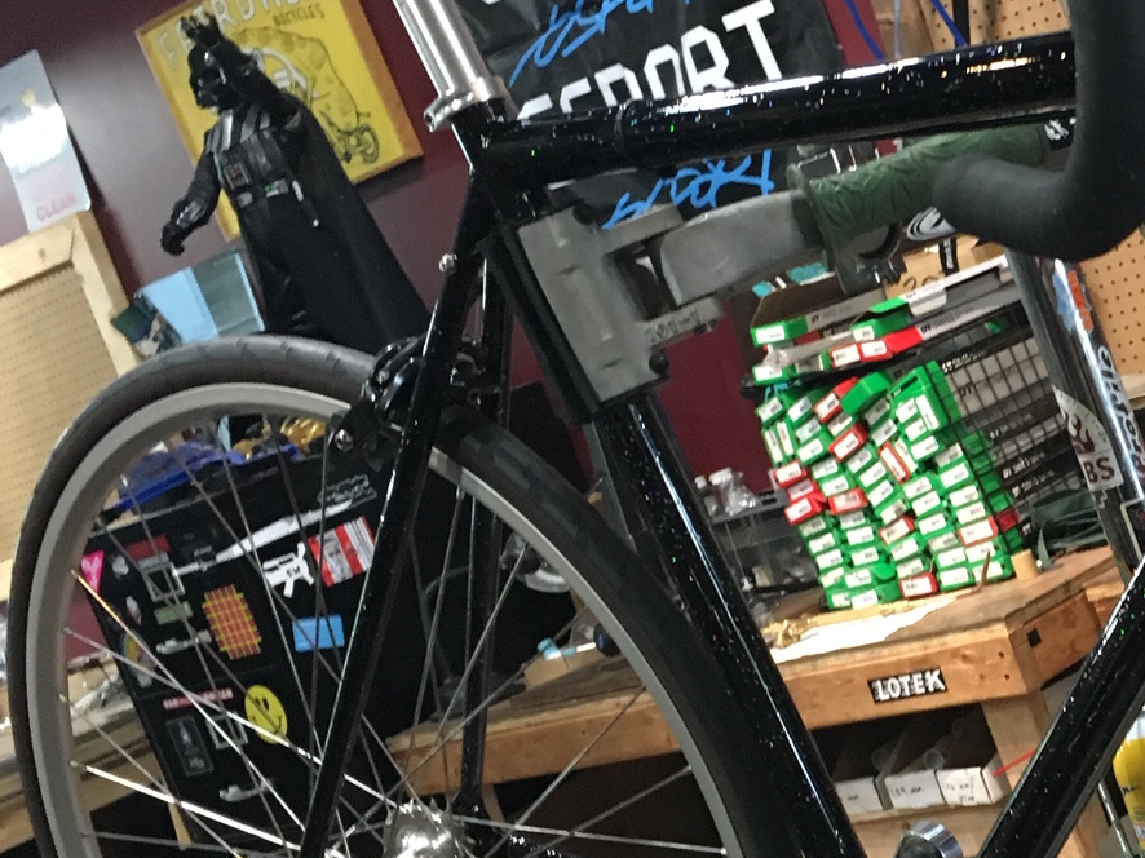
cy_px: 428
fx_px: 2183
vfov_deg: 22.2
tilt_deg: -6.0
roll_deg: +19.5
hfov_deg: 27.3
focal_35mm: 66
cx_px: 1212
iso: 200
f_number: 2.2
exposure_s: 1/17
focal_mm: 4.15
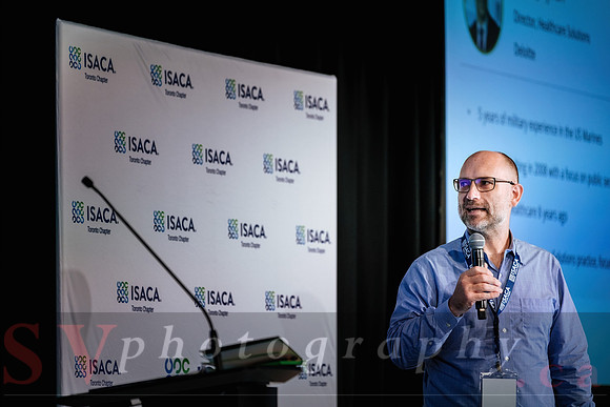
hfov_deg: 11.9
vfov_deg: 7.9
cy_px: 204
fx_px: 2932
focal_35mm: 173
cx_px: 305
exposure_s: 1/80
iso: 800
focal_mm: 115
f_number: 2.8
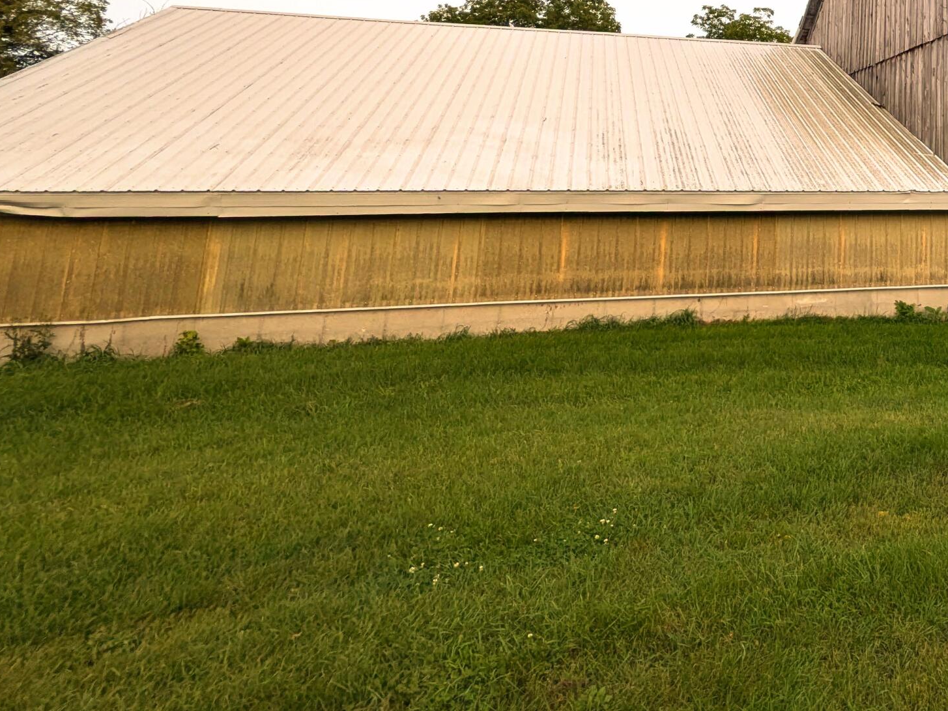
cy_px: -22
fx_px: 904
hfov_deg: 46.0
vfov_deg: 37.7
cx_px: 960
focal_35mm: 33
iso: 44
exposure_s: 1/470
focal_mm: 2.22
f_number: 2.2
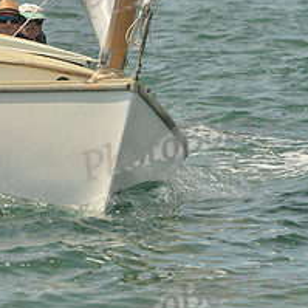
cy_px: 83
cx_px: 3
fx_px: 4359
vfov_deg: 4.0
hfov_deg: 4.0
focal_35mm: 433
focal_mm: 175
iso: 400
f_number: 8
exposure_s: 1/800
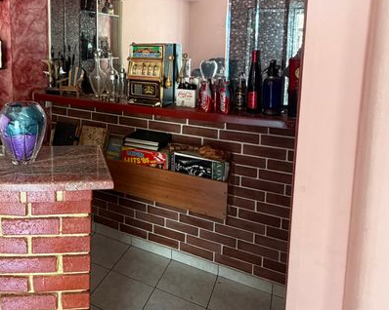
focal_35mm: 22
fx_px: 253
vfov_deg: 60.1
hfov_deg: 69.9
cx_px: 96
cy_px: 82
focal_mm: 2.22
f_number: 2.2
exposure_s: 1/60
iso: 400
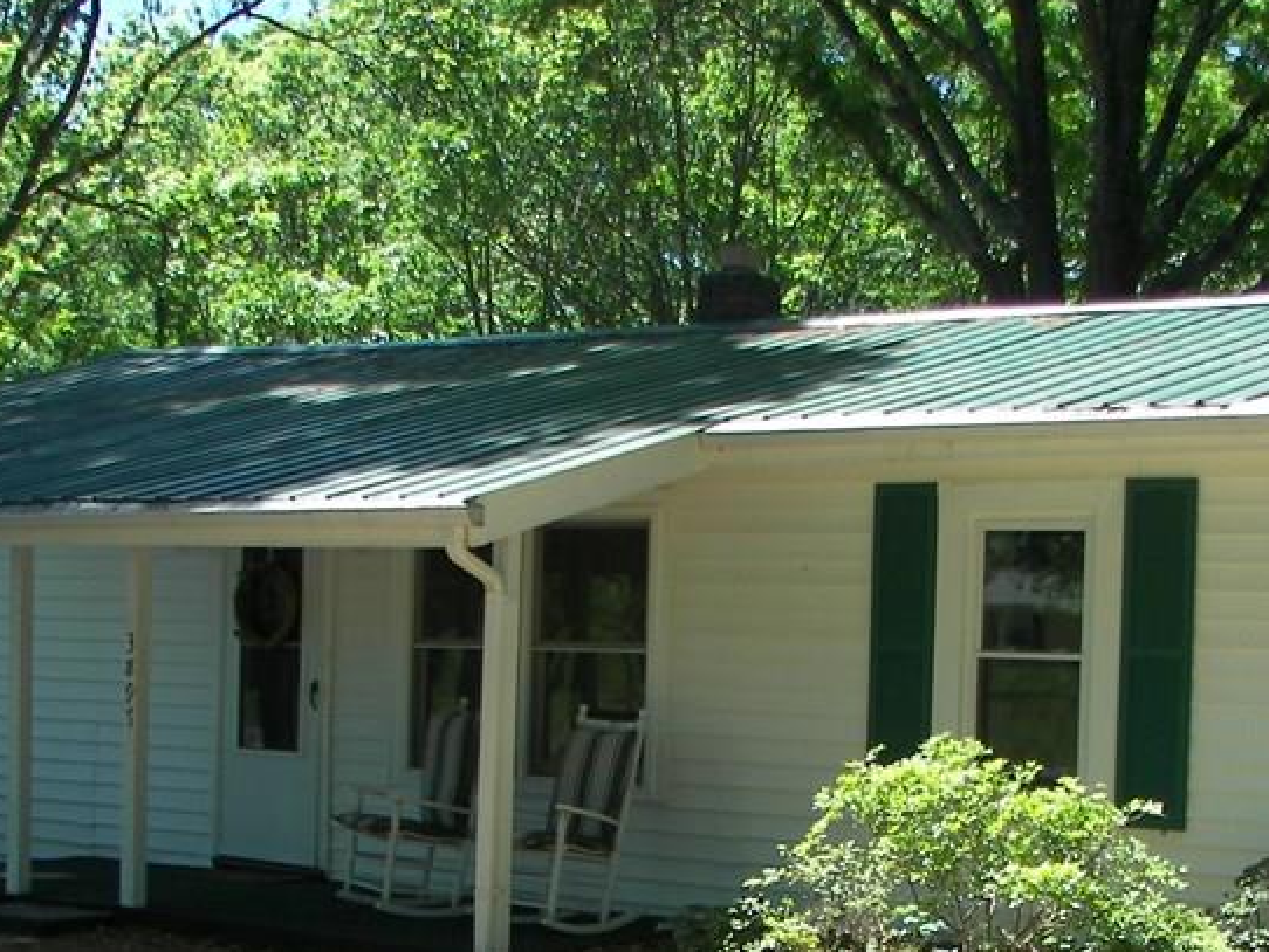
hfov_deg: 28.5
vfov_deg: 21.4
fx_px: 2494
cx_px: 770
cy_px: 720
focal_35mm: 68
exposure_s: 1/250
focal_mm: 6
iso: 50
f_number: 2.8
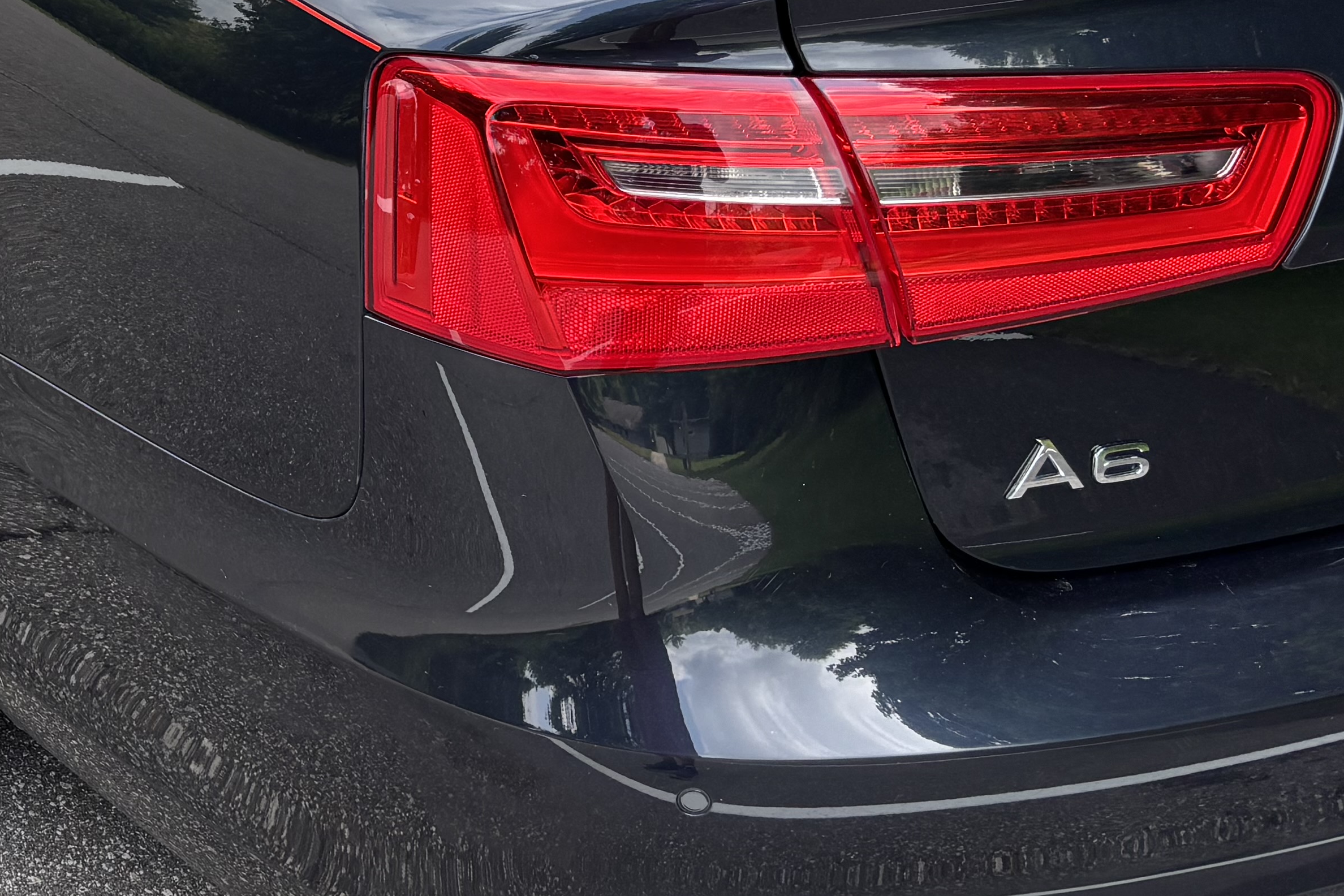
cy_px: -49
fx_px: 2426
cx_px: -97
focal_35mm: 65
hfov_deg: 28.4
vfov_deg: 20.1
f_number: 1.6
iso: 50
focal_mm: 5.96
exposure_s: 1/775
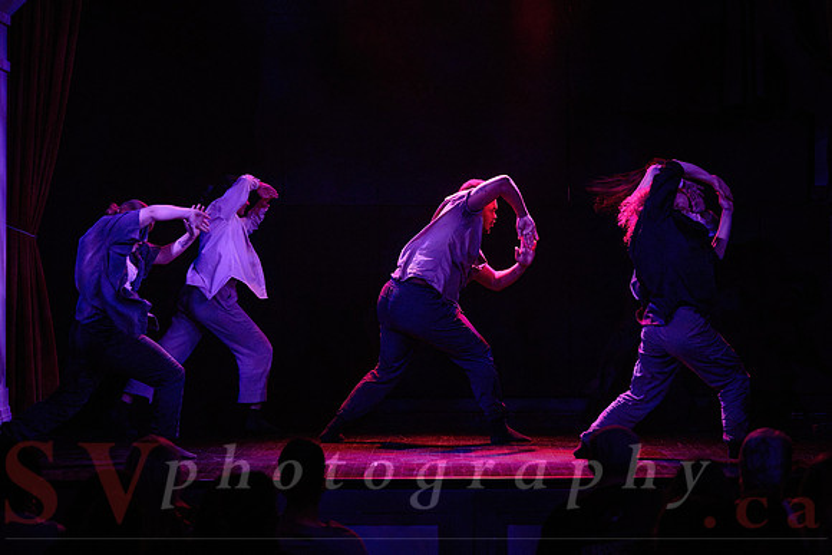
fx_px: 2941
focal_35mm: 127
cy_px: 254
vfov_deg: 10.8
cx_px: 483
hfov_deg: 16.1
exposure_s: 1/250
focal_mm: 98
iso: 1600
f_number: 2.8
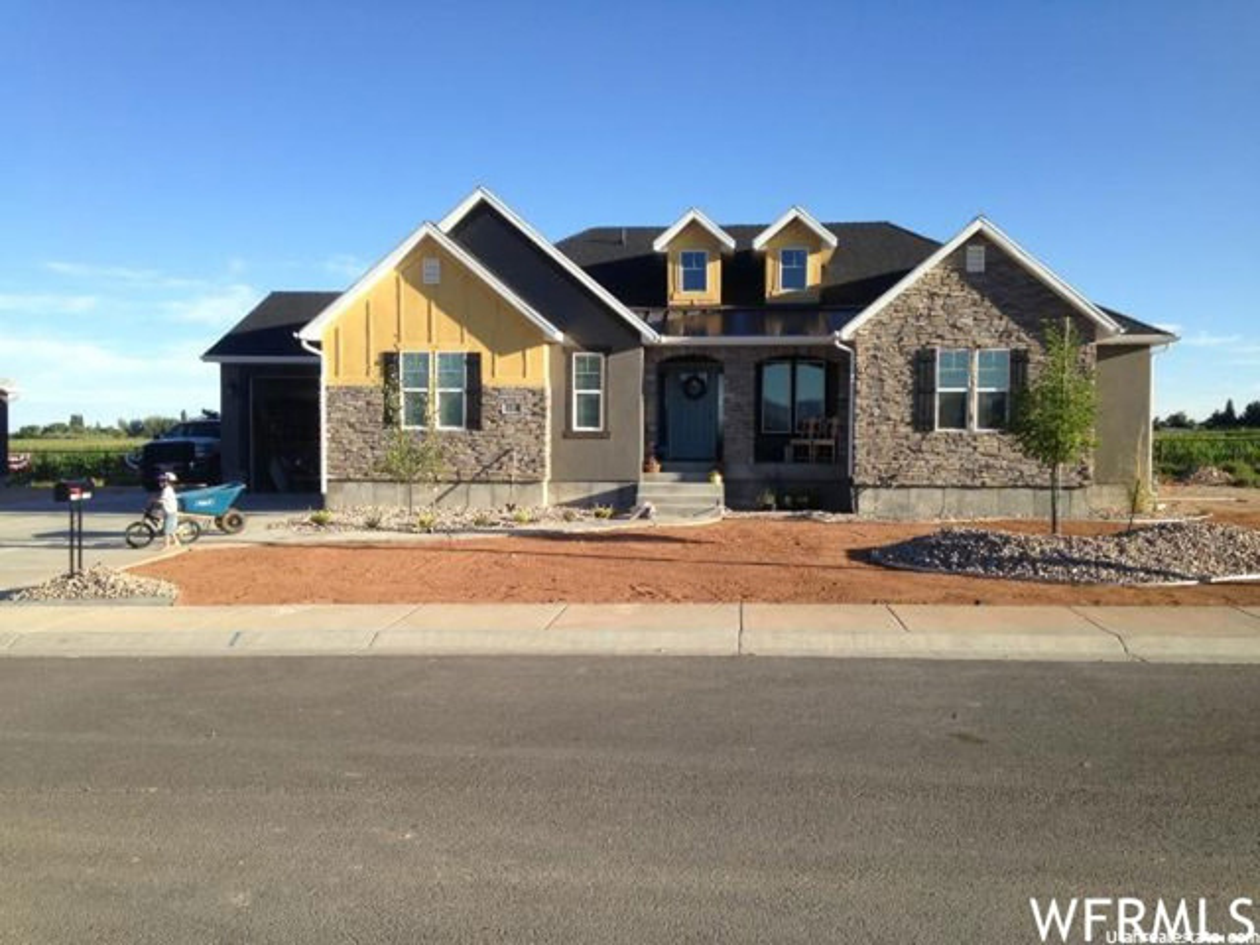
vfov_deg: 42.9
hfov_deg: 55.4
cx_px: 630
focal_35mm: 33
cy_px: 472
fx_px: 1201
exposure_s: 1/861
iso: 50
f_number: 2.4
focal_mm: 4.12
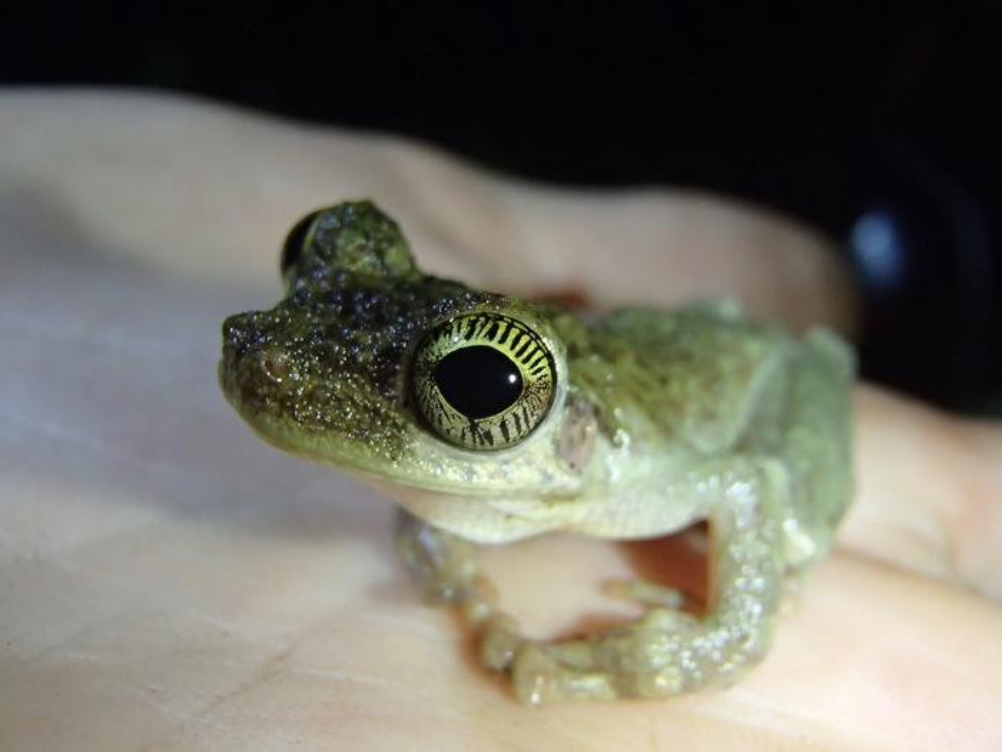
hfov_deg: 50.1
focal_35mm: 37
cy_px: 376
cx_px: 501
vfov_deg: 38.7
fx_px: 1071
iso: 800
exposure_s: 1/100
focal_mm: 6.64
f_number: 4.7
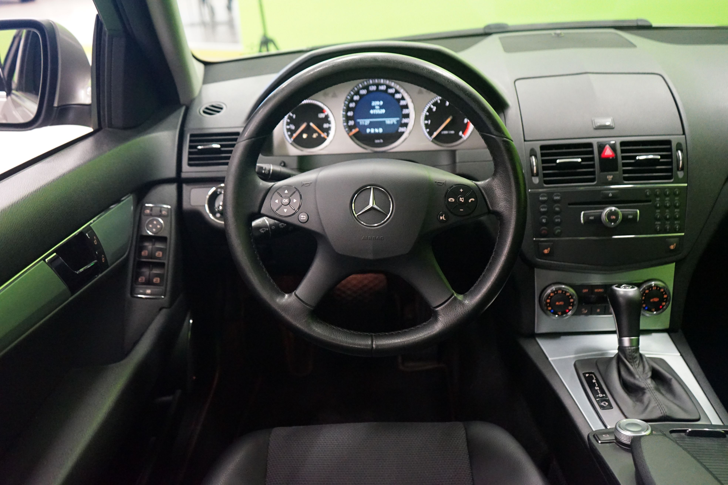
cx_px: 364
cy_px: 242
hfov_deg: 58.7
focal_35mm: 32
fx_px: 647
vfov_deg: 41.1
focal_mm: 32
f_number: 4
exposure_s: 1/25
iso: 6400
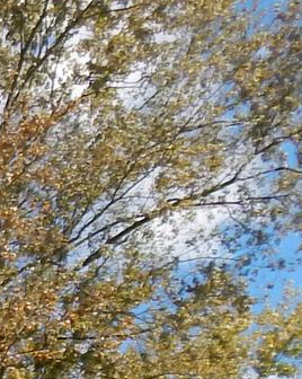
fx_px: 1533
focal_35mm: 137
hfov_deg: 9.1
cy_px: 810
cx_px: -604
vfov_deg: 12.1
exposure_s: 1/800
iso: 125
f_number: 3
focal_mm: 4
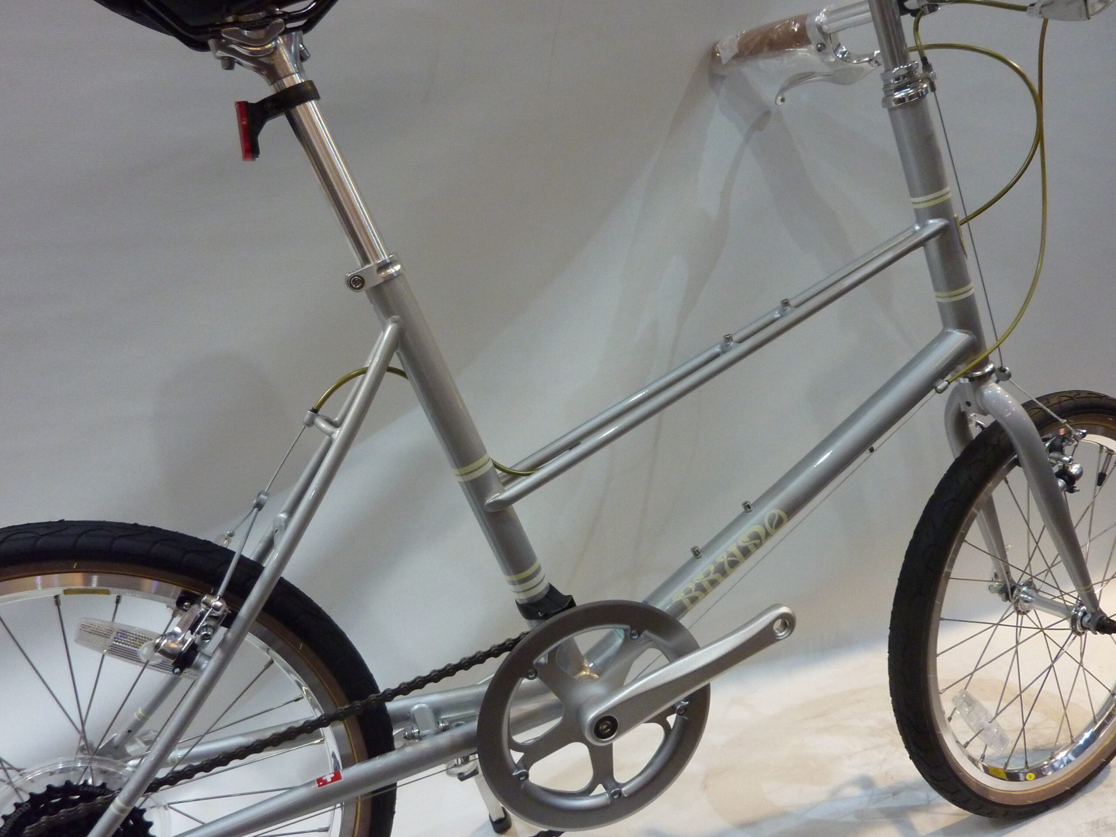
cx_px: 558
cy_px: 418
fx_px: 806
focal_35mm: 25
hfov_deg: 69.4
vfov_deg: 54.9
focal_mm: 4.1
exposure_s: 1/30
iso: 400
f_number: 3.3
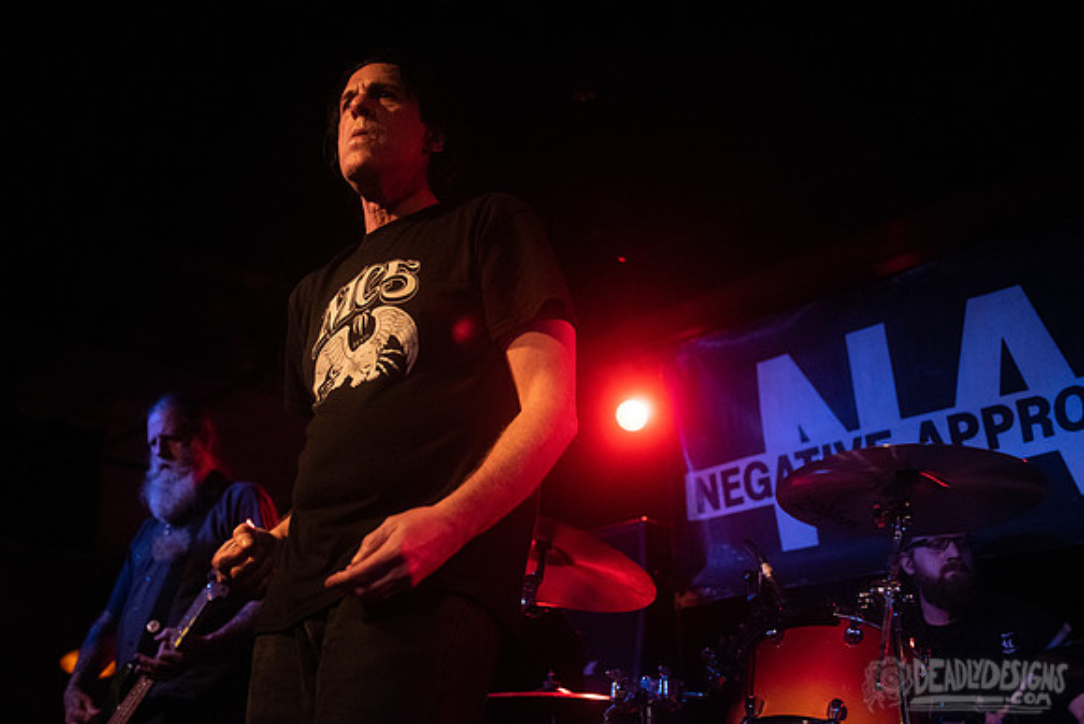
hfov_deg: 48.4
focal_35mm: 40
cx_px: 542
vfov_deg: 33.4
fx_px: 1205
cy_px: 362
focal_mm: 40
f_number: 3.2
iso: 3200
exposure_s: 1/125
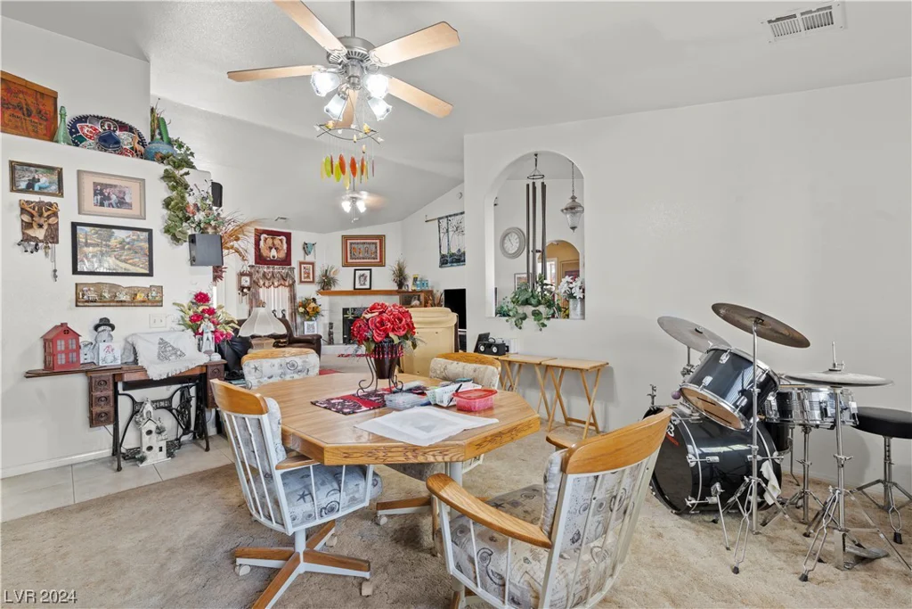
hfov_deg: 96.7
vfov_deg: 73.8
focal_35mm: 16
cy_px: 304
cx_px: 456
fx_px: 405
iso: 160
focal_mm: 16
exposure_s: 5
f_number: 9
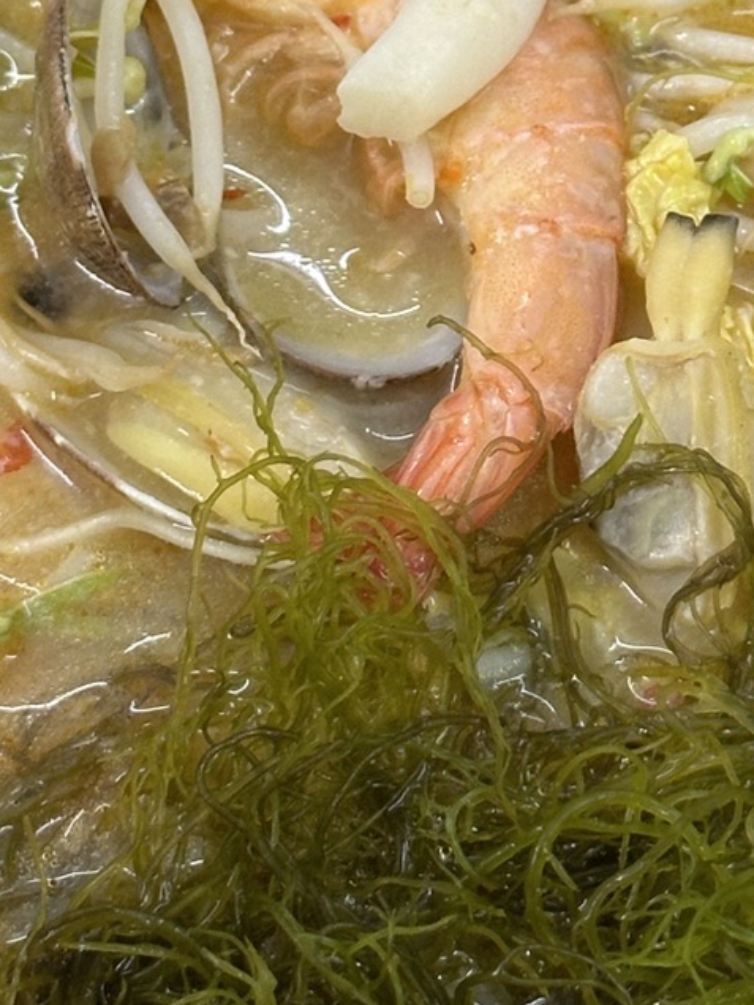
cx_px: 458
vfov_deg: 13.1
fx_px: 4385
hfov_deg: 9.8
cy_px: 302
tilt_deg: -58.0
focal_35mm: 151
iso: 125
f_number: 1.78
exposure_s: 1/50
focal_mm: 6.86
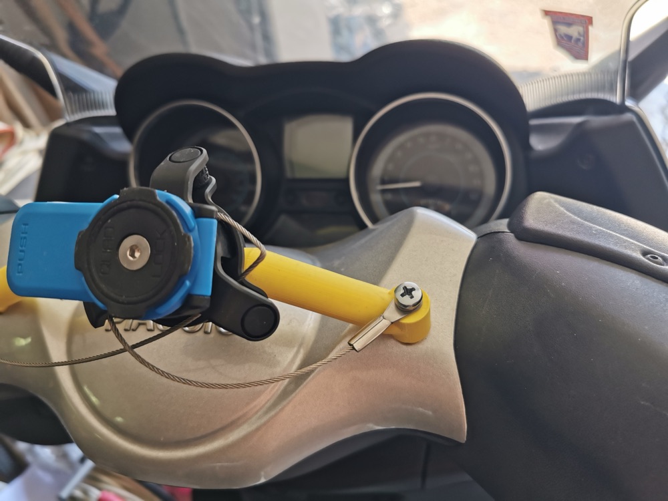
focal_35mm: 27
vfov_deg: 51.4
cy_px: 250
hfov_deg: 65.3
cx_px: 334
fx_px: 521
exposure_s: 1/100
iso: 50
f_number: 1.6
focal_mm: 5.56
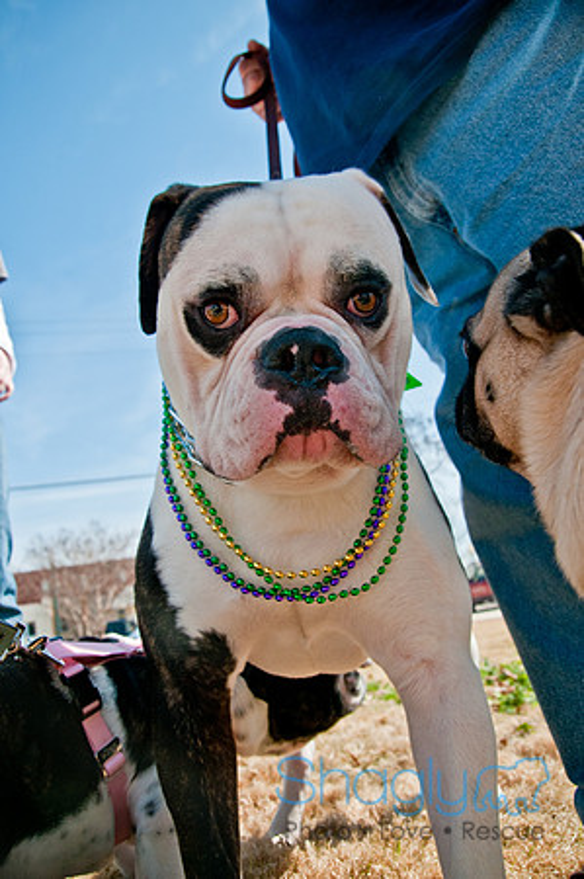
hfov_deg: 50.3
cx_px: 292
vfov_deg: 70.5
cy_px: 440
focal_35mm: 26
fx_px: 622
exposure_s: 1/1600
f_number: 5
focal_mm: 17
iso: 400
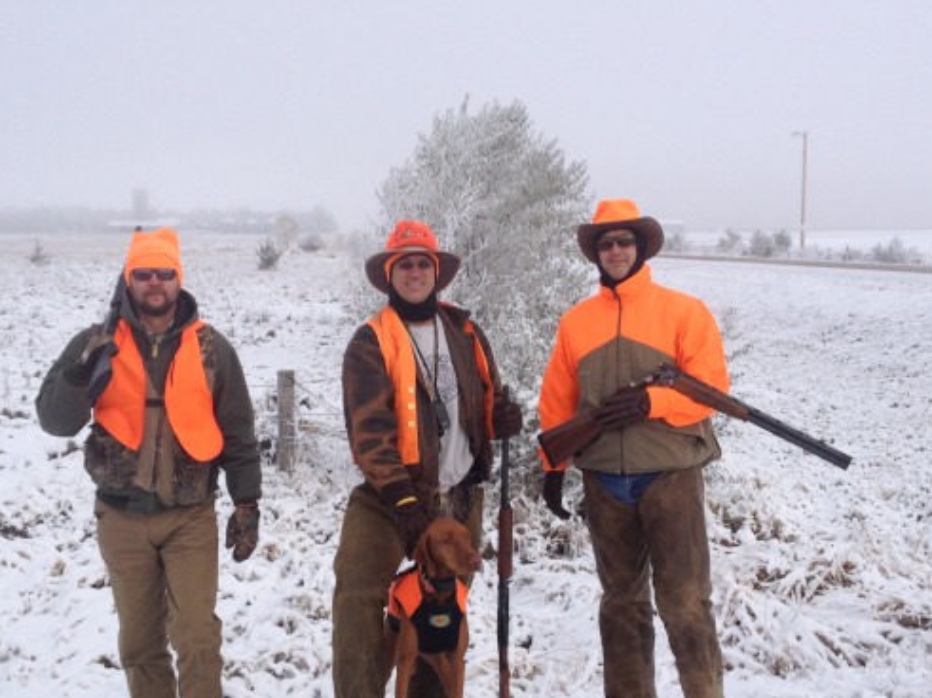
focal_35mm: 57
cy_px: 400
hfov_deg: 33.8
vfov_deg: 25.6
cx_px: 469
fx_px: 1534
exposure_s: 1/2304
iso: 50
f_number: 2.4
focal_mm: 4.28
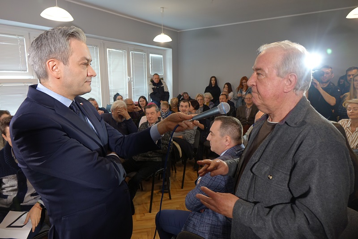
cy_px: 120
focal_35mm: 24
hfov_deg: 73.8
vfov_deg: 53.1
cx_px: 179
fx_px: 239
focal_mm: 8.8
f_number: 2.8
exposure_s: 1/30
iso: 250
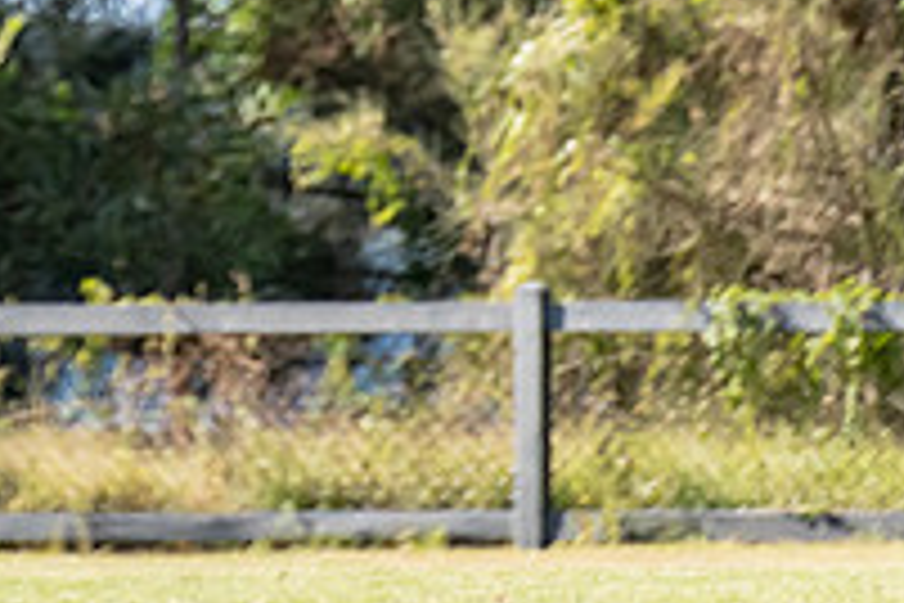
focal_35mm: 1612
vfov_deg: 0.9
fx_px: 40476
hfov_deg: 1.3
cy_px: -299
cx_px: -192
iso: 800
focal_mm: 300
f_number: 6.3
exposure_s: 1/2000
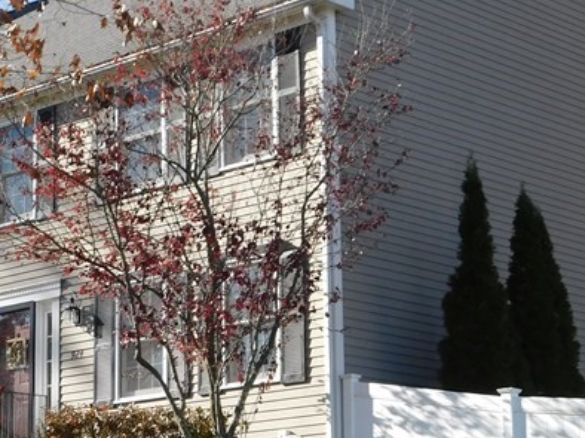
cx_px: 107
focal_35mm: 104
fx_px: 1756
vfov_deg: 14.2
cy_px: 276
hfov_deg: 18.7
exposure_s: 1/500
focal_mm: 7.1
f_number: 3.6
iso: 125
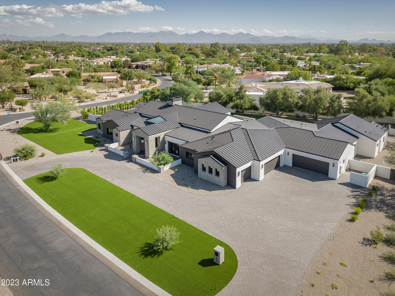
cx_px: 198
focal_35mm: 24
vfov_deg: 56.8
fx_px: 274
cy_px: 148
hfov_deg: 71.6
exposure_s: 1/1500
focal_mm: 6.72
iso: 140
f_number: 1.7
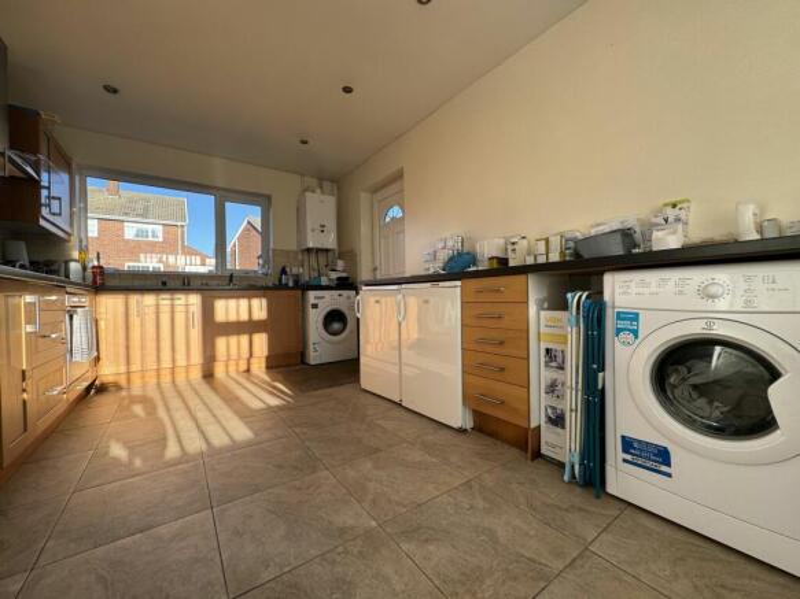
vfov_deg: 85.7
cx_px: 400
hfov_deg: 102.1
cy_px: 300
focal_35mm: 14
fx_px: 323
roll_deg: +1.3
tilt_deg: +0.2
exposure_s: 1/185
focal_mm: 2.22
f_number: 2.2
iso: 40
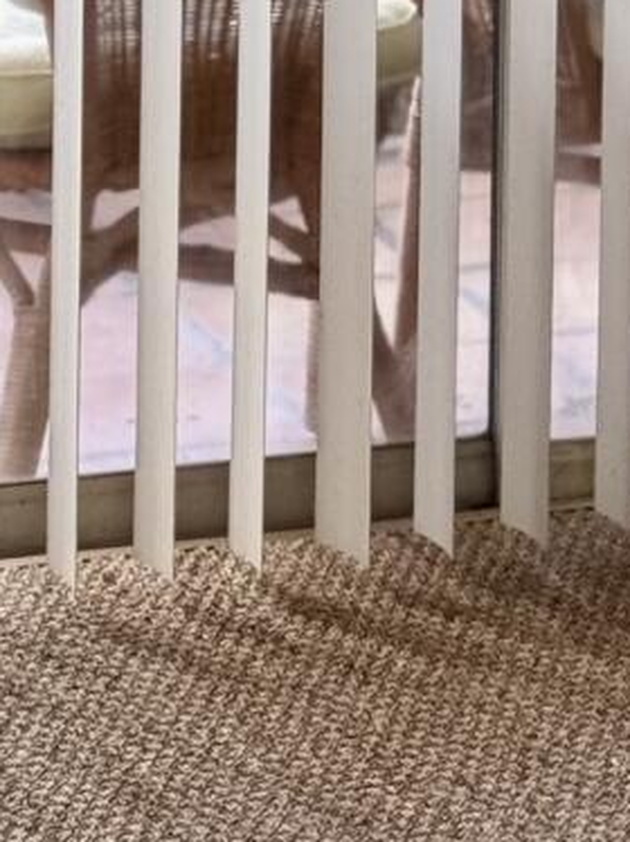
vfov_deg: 7.5
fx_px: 6244
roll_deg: -2.0
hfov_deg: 5.7
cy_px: -639
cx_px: 783
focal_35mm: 257
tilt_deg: -5.0
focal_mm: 6.86
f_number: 1.78
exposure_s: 1/121
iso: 80
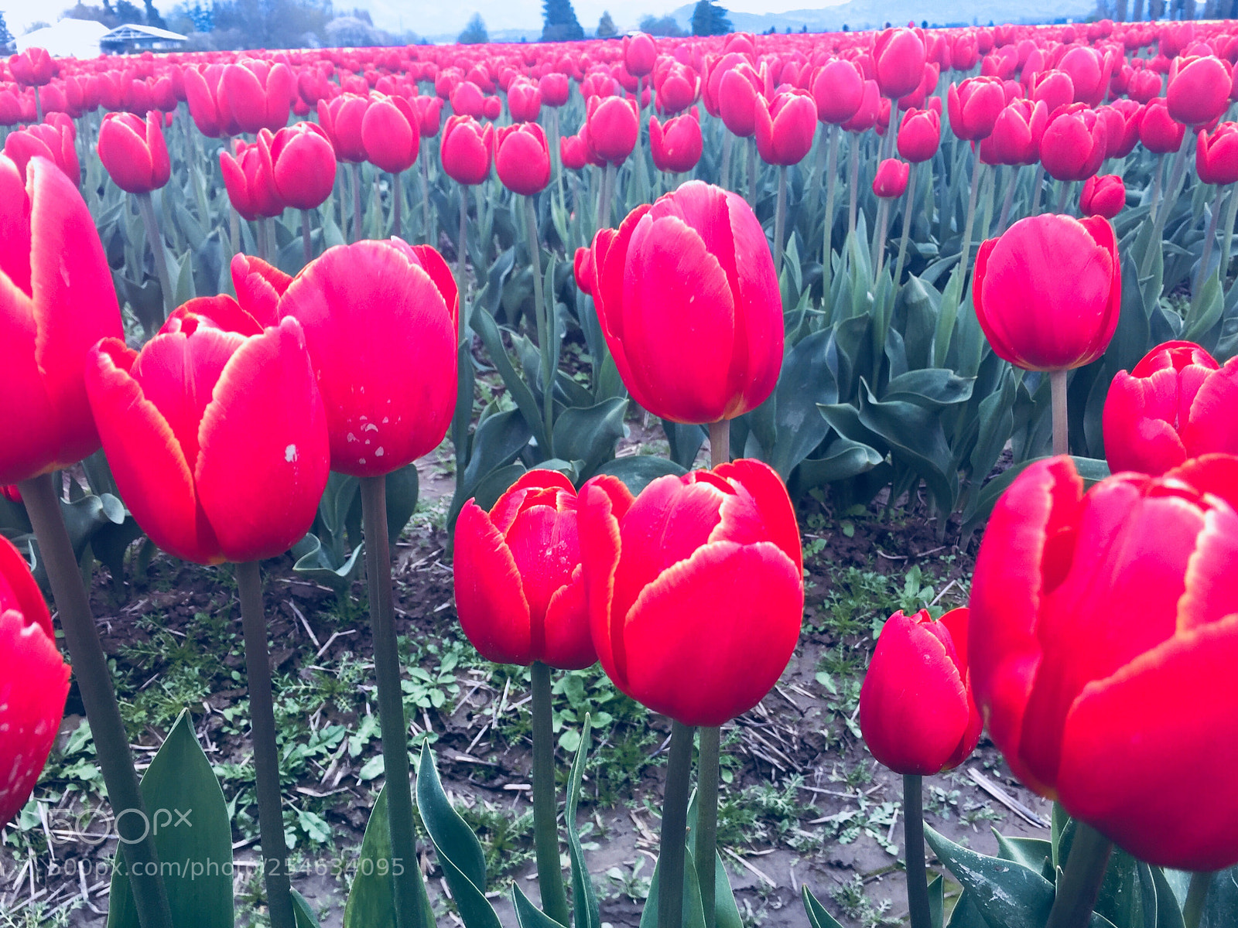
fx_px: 1037
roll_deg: +2.5
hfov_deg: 61.7
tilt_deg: -21.8
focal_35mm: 29
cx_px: 619
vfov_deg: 48.2
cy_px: 464
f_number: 2.2
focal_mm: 4.15
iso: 32
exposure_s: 1/129
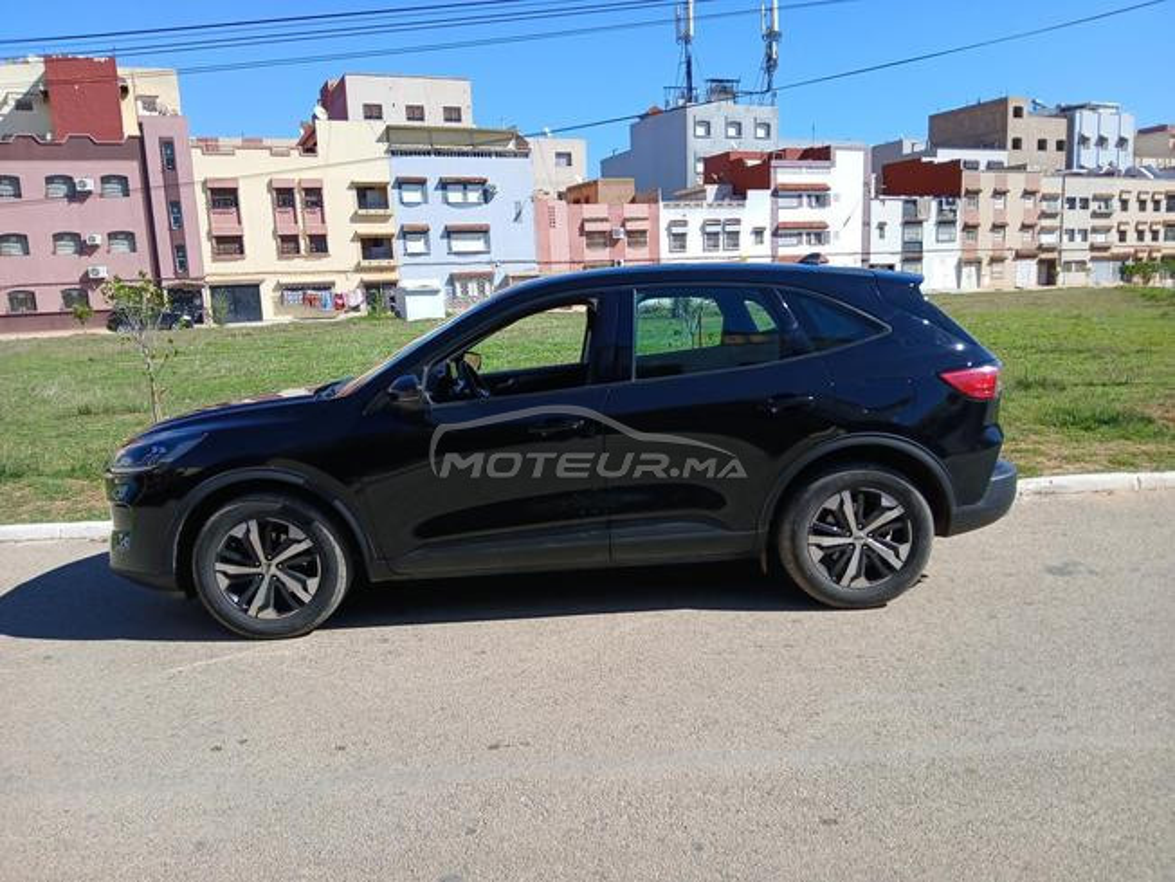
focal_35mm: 26
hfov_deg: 67.3
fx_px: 883
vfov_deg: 53.1
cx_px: 588
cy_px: 441
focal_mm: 3.98
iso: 20
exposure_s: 1/526
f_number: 1.8
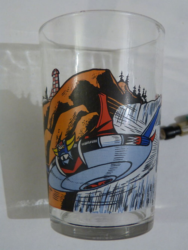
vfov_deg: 43.8
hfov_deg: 33.6
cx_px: 94
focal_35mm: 43
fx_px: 311
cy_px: 125
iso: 400
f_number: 3.2
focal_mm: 7.6
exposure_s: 1/6
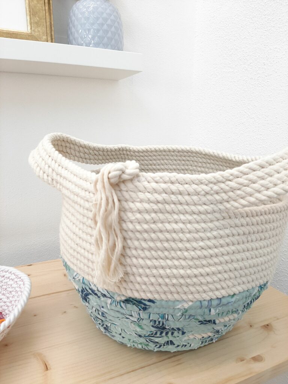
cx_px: 144
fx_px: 288
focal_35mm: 26
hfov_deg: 53.1
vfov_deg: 67.3
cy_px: 192
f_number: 1.7
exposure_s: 1/50
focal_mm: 3.93
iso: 80
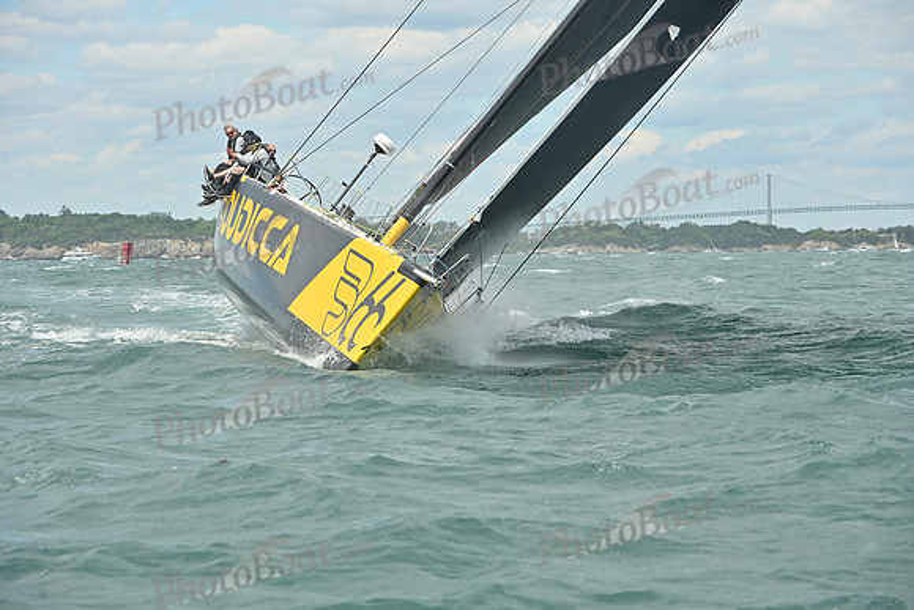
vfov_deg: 9.5
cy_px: 305
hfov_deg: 14.2
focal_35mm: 145
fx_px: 3682
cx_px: 457
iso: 250
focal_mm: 145
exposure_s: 1/1250
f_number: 9
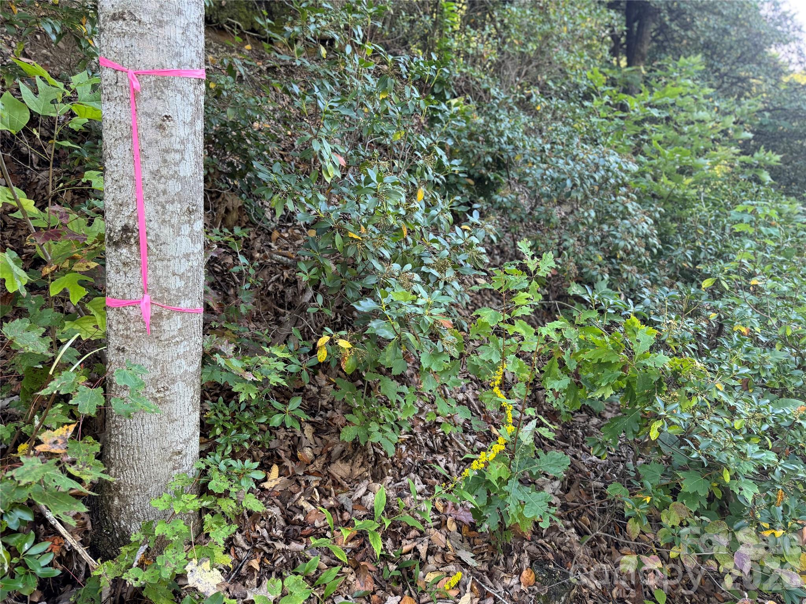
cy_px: 302
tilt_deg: -7.5
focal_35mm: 24
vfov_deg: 56.8
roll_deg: +1.2
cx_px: 403
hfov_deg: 71.6
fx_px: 559
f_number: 1.78
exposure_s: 1/121
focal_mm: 6.76
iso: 160
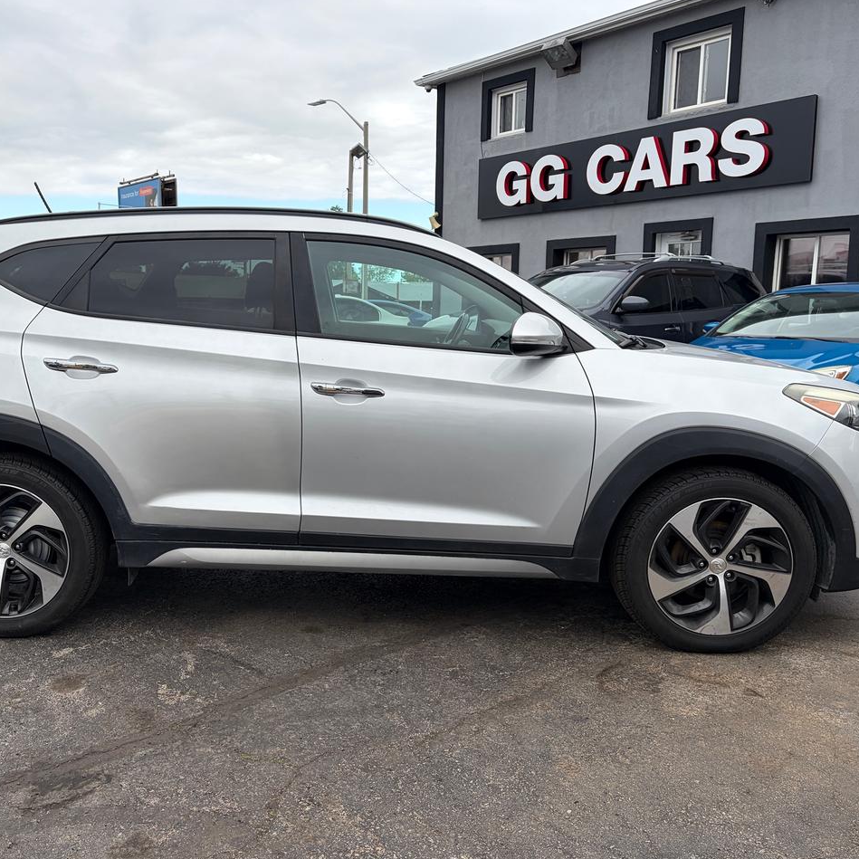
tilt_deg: -9.1
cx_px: 342
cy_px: 430
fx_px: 870
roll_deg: -1.1
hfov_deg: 52.2
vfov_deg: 52.5
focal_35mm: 31
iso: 50
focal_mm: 5.96
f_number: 1.6
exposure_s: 1/1311
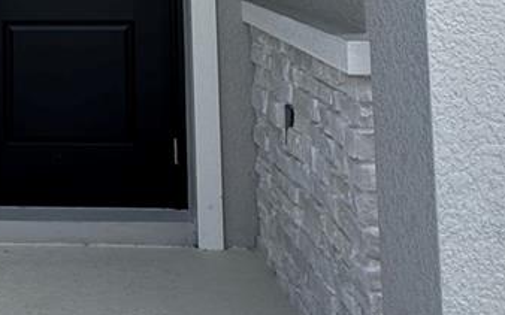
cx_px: 1
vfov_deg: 25.9
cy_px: -51
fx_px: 619
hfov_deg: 39.3
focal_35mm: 45
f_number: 2.2
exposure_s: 1/529
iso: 40
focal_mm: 2.22
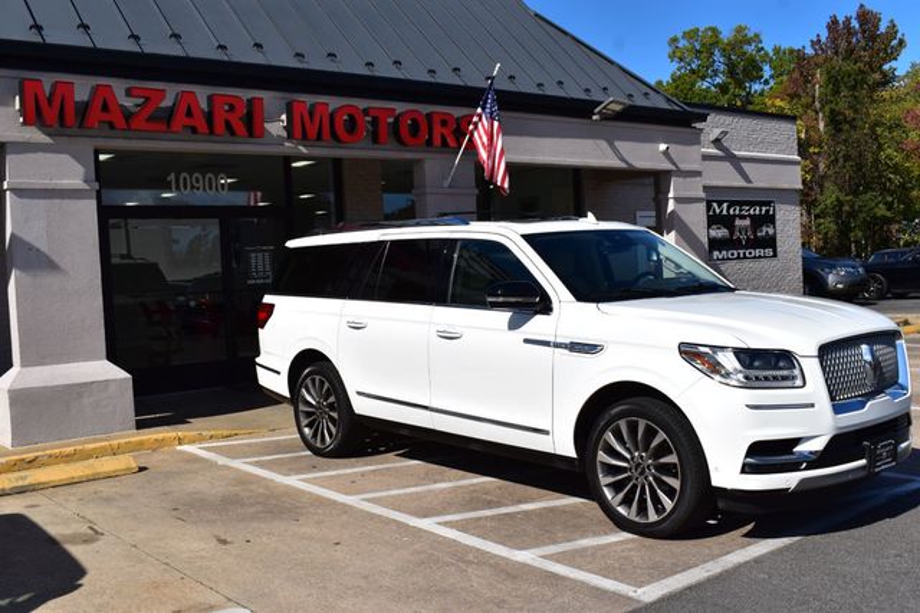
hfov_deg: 51.3
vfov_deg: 35.5
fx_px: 958
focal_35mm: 38
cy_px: 306
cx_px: 460
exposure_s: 1/500
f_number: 11
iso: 200
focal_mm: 25
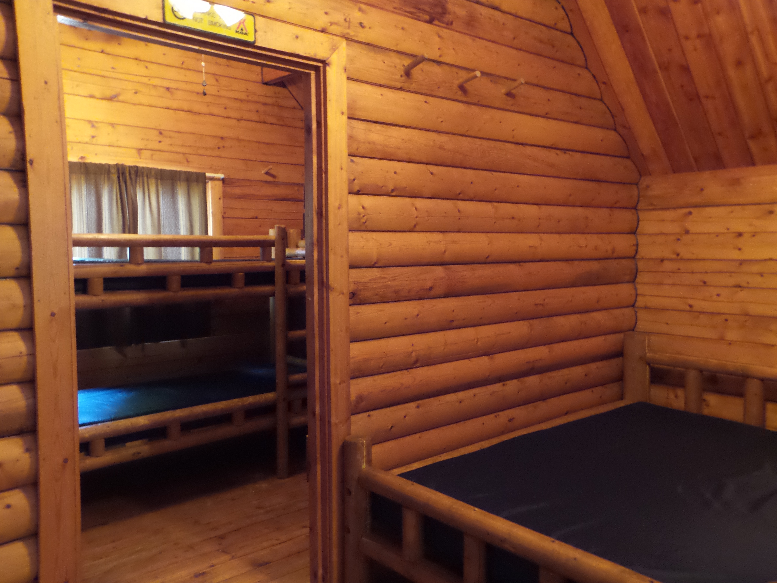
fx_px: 628
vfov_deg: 49.7
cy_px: 292
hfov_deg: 63.4
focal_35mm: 28
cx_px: 388
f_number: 2.9
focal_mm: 5
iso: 800
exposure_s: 1/8
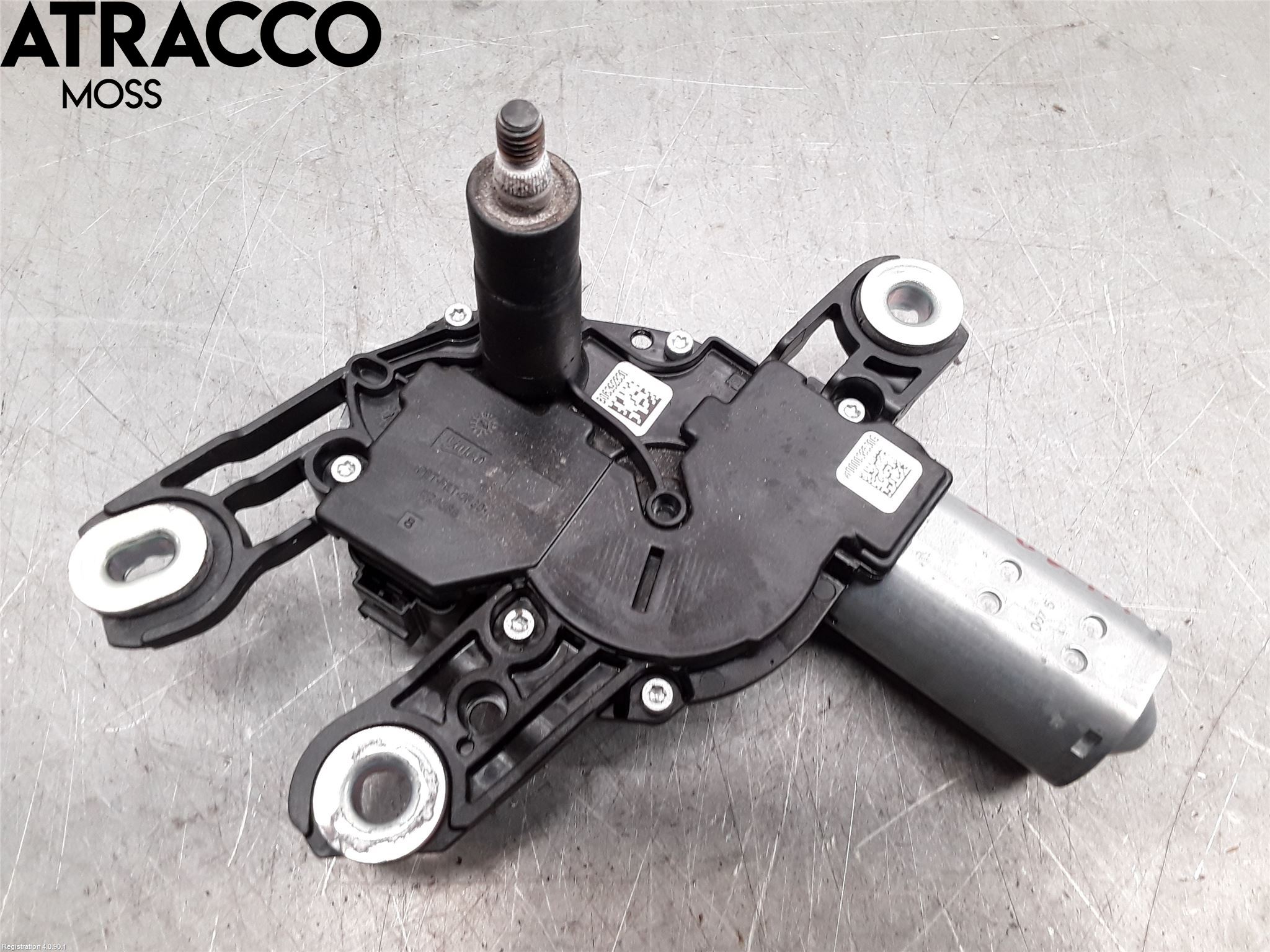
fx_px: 1027
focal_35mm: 28
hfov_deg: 63.4
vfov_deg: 49.7
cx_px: 635
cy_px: 476
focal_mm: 2.91
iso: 64
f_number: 1.9
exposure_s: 1/50
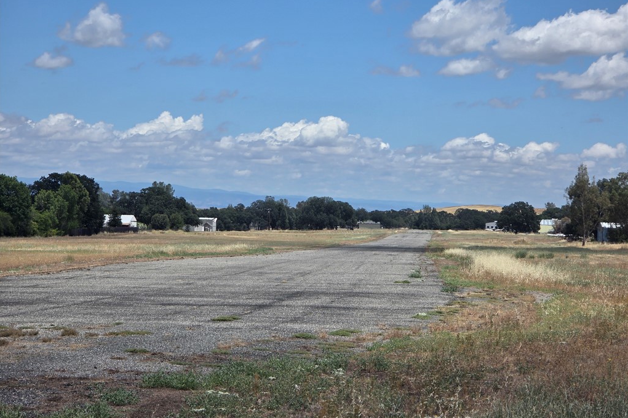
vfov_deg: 11.4
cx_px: 314
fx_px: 2093
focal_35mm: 120
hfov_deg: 17.1
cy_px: 195
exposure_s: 1/2650
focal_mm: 18.6
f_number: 3.4
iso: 64
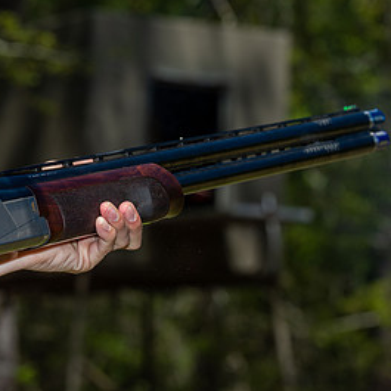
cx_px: 28
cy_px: 223
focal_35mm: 232
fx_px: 2965
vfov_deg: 7.5
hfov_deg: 7.5
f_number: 10
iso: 160
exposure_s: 1/250
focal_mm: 125
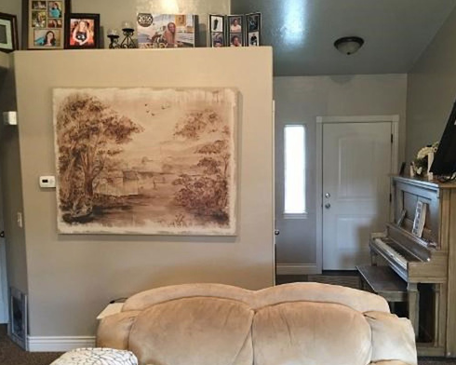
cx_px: 249
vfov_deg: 40.1
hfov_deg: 49.0
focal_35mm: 37
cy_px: 207
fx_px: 499
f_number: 2.2
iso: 80
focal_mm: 4.15
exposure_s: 1/8
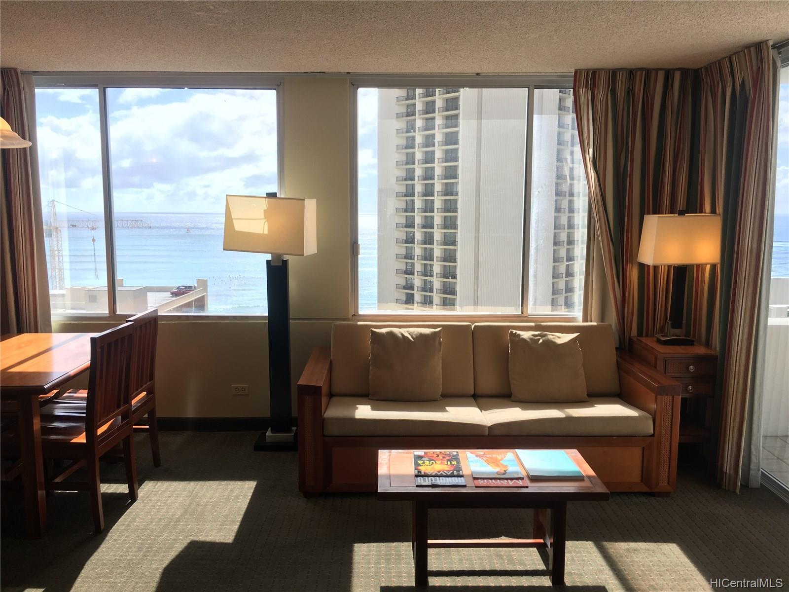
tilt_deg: -7.6
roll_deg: -0.2
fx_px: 661
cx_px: 394
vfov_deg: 48.2
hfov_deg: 61.7
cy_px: 296
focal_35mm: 29
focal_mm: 4.15
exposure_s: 1/327
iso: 25
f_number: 2.2
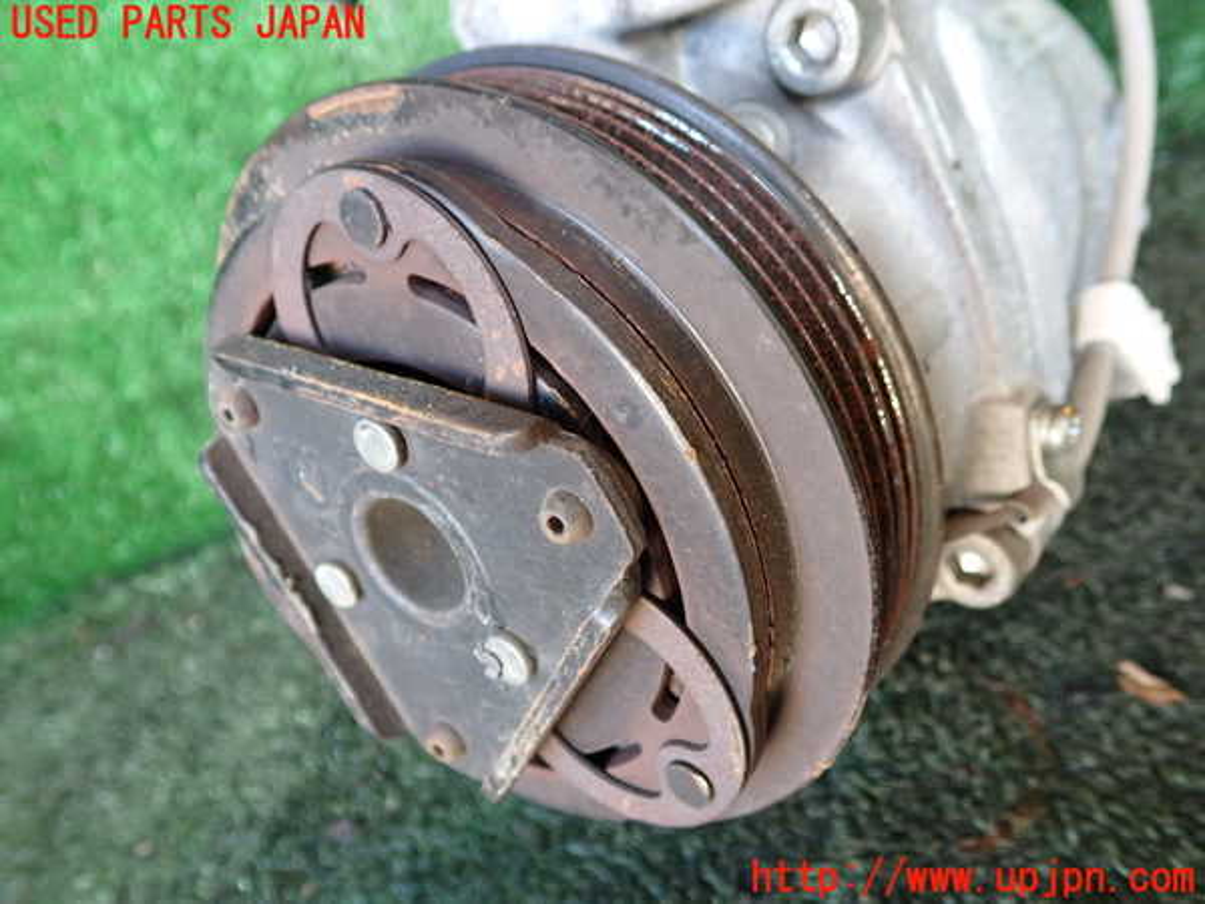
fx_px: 1044
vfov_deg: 46.8
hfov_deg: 60.0
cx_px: 602
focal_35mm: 30
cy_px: 452
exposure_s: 1/30
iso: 400
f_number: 2.3
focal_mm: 5.4
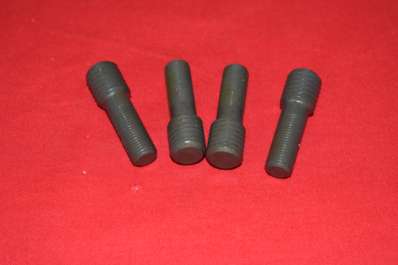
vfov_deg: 16.6
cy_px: 132
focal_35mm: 82
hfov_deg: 24.6
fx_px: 912
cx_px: 199
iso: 1250
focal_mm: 55
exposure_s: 1/200
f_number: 5.6
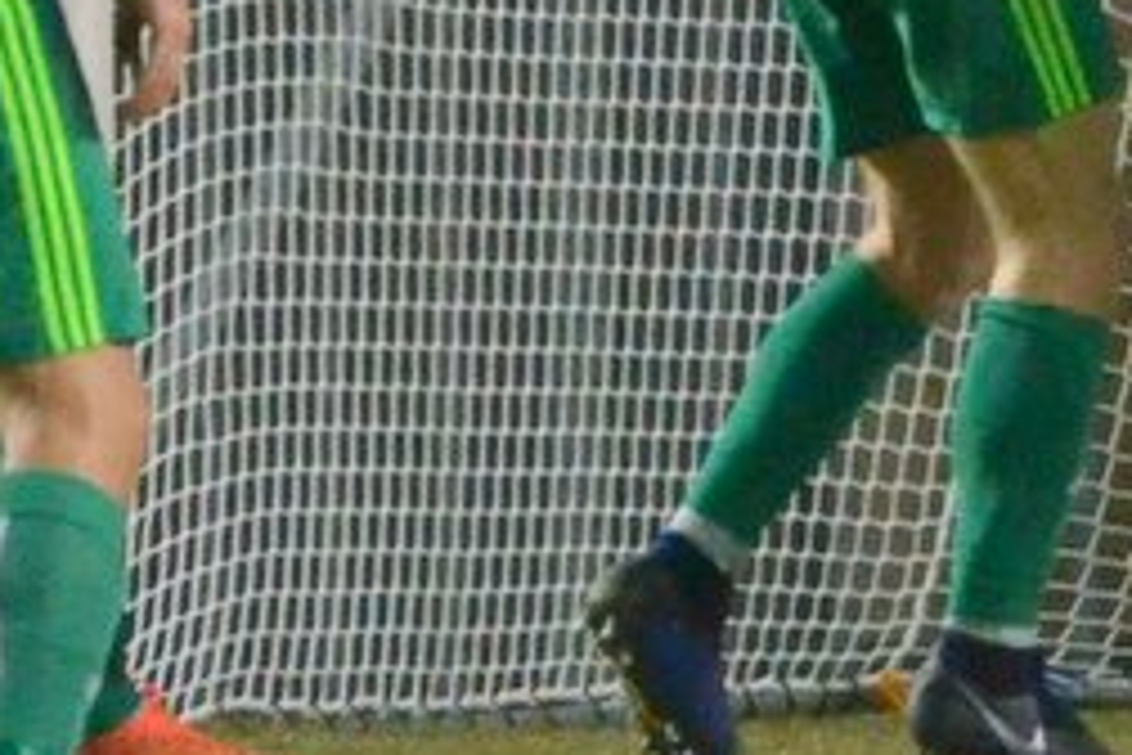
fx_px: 67286
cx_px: 1613
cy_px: -337
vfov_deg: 0.6
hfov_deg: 1.0
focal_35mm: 2140
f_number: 5.6
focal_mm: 300
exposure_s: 1/640
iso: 2500
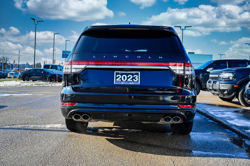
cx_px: 125
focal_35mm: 35
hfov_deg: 54.4
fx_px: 243
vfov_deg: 37.9
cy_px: 83
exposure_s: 1/200
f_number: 4
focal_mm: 35
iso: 64
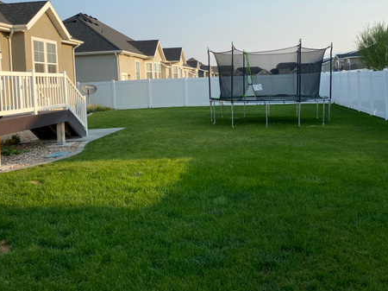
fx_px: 415
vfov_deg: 38.1
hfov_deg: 50.0
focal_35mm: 37
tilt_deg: -1.0
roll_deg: +2.7
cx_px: 223
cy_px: 90
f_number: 1.8
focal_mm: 4.25
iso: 32
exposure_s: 1/1779
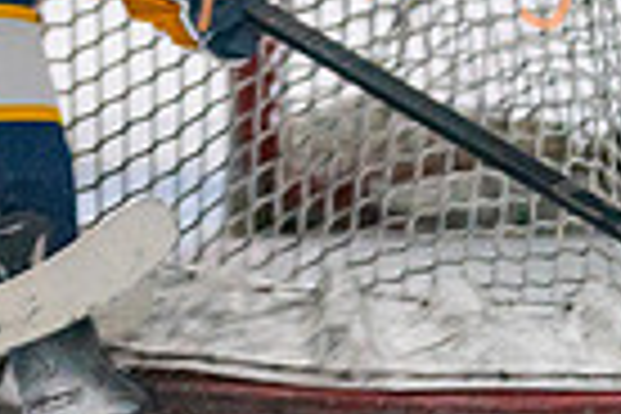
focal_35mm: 589
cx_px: -869
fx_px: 10159
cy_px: -73
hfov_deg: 3.5
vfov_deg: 2.3
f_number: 2.8
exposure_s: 1/1250
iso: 3200
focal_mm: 111
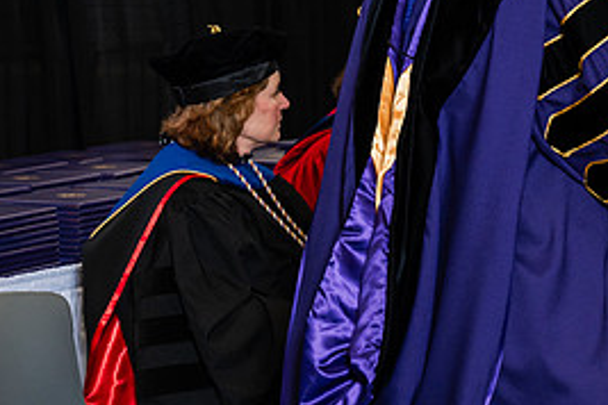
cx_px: 656
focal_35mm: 152
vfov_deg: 9.0
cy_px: 81
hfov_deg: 13.3
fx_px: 2567
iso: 1250
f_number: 4.5
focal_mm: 70
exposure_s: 1/200
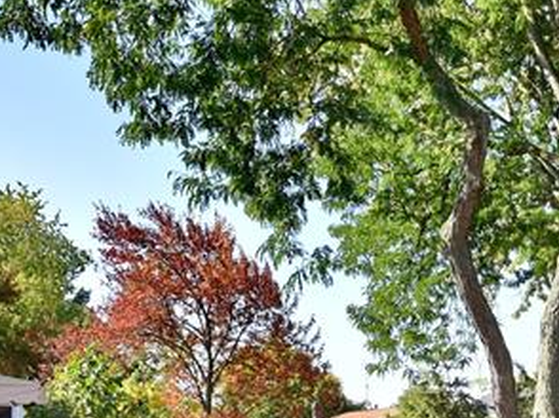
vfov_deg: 23.4
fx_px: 920
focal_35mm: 57
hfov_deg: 32.8
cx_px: 451
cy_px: 506
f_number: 13
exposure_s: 1/200
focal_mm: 17
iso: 640
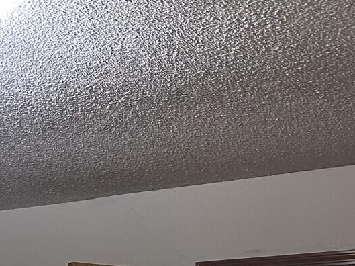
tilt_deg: -1.8
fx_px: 953
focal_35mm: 93
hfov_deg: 19.6
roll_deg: -1.7
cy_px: 445
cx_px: -89
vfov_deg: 14.4
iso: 250
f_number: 1.78
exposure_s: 1/60
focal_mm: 6.86
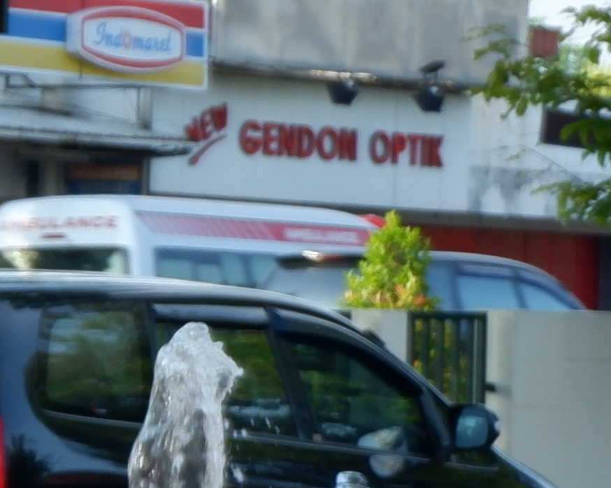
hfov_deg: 3.9
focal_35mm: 483
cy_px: 781
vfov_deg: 3.2
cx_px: 1370
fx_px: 8733
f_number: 8
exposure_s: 1/140
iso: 200
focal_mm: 50
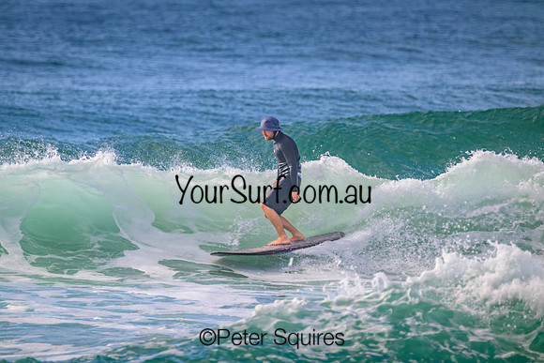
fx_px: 12091
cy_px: 182
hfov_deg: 2.6
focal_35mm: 800
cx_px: 272
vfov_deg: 1.7
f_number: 11
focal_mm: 800
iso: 1600
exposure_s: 1/2000
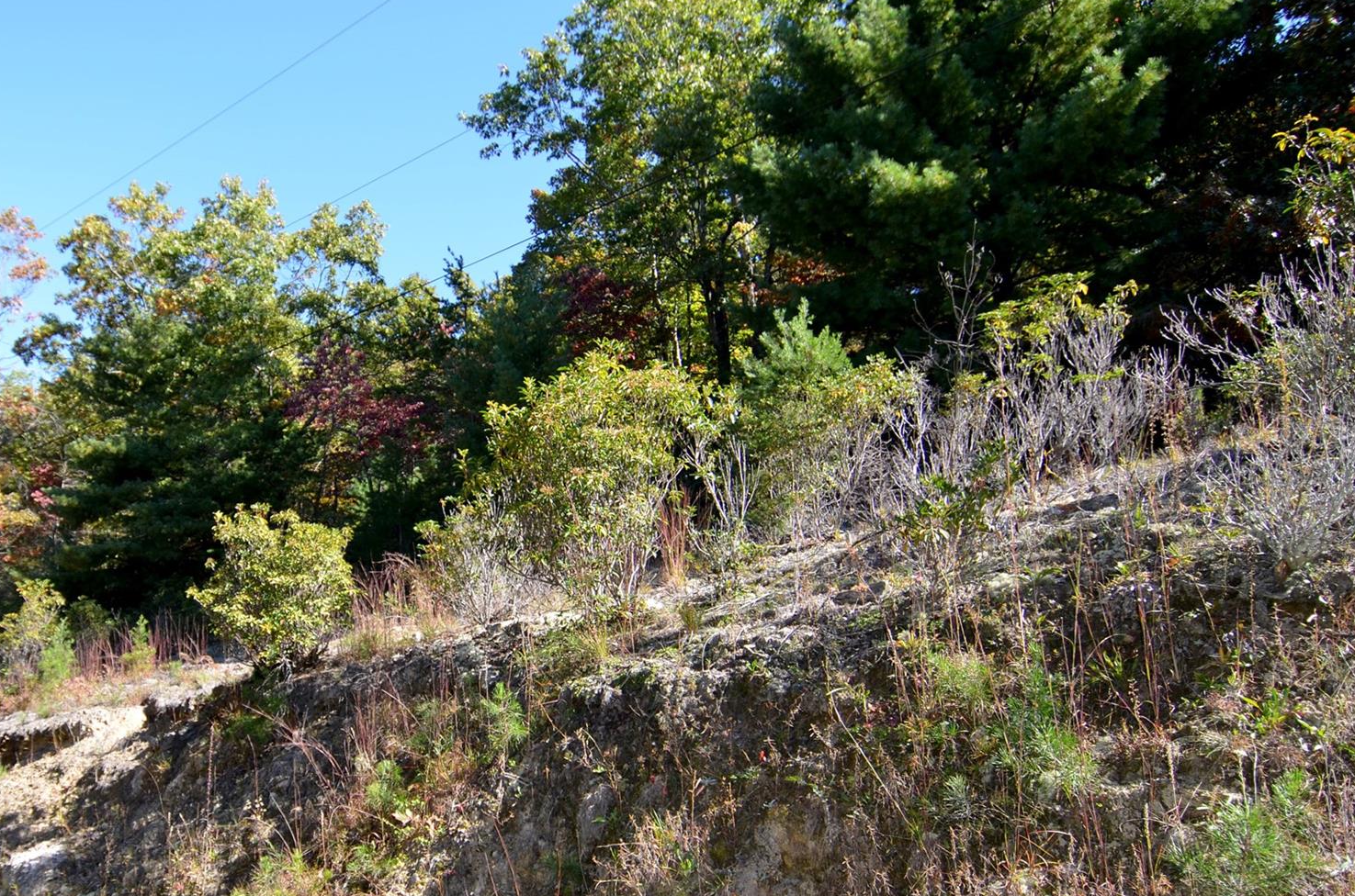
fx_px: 939
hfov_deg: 69.3
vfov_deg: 50.6
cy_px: 556
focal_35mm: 25
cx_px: 435
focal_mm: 12
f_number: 4.5
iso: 100
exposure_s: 1/250
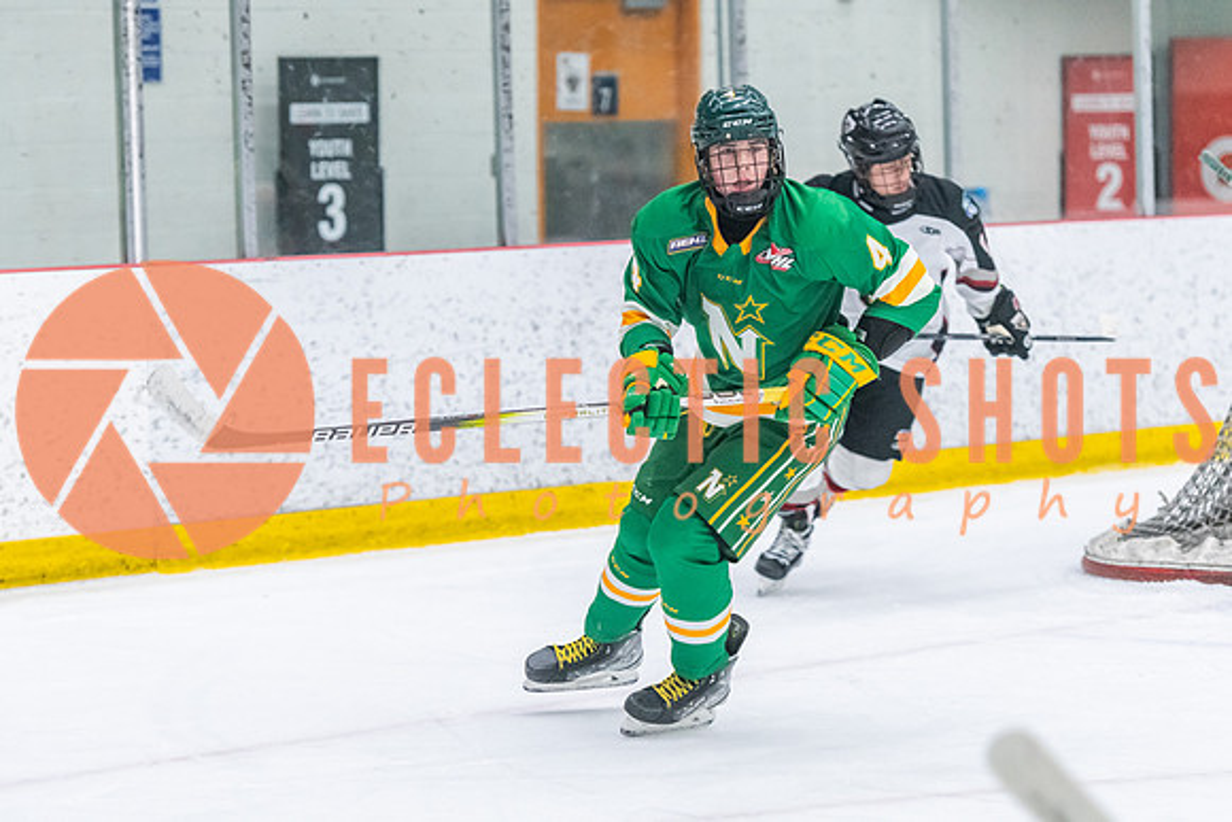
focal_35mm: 141
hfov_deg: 14.6
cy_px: 430
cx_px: 683
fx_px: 4819
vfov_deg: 9.7
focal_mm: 120
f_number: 2.8
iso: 4000
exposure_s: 1/800
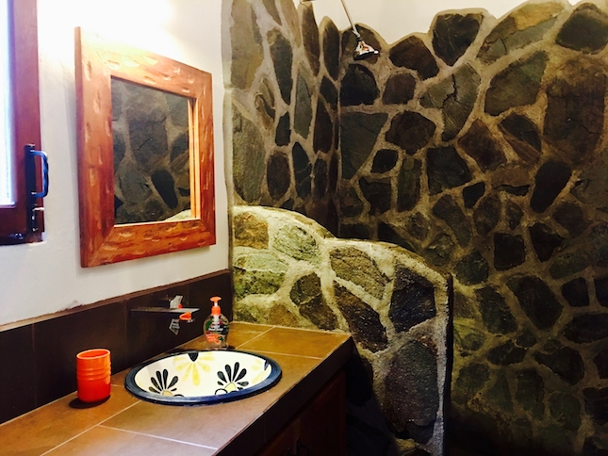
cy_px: 228
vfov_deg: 48.2
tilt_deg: -2.9
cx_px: 304
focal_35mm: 29
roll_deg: +0.6
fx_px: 509
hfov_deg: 61.7
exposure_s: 1/4
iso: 64
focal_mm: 4.15
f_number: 2.2
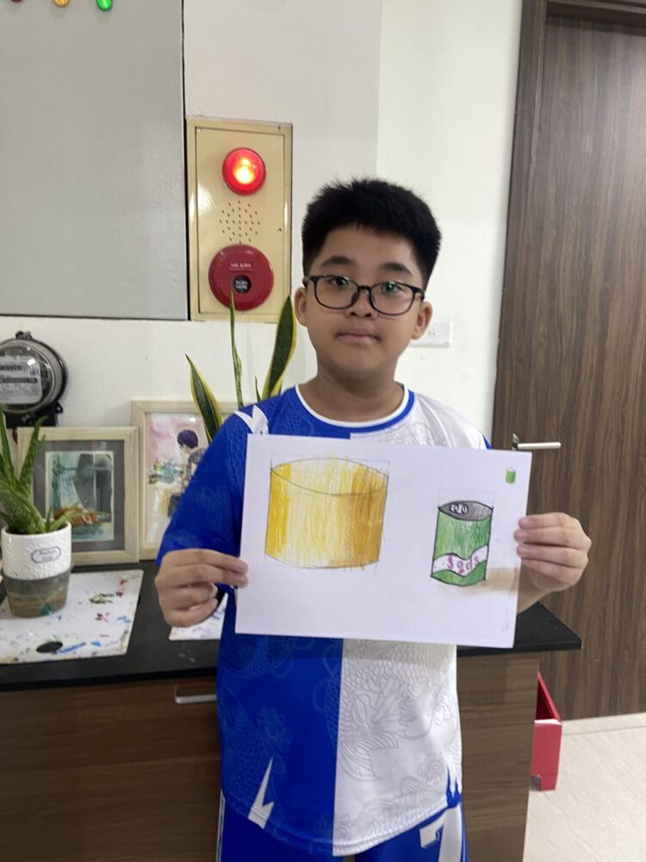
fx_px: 647
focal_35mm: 26
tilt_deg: -9.5
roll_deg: -0.9
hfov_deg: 53.1
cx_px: 323
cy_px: 431
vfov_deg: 67.3
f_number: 1.8
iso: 100
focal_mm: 4.25
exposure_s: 1/50
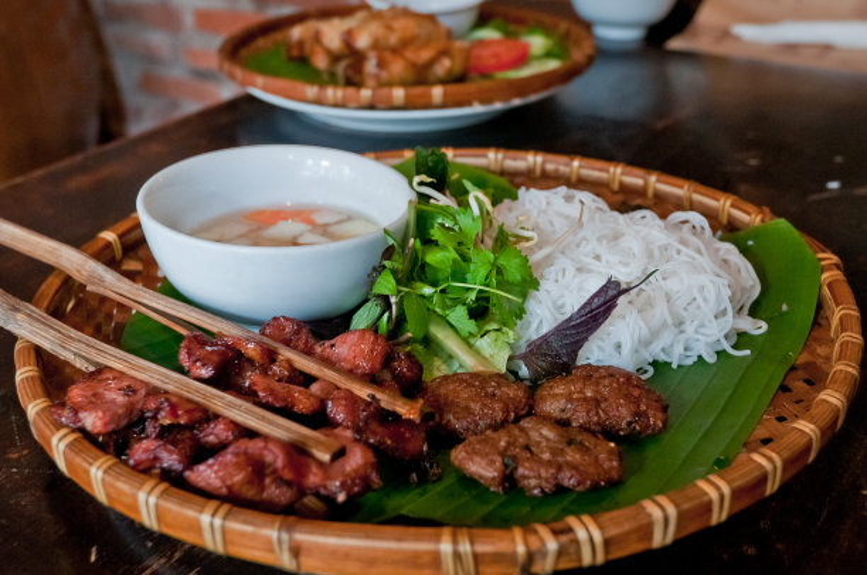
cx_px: 434
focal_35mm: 33
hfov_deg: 57.3
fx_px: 793
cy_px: 288
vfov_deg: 39.8
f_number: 4
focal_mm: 22
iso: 800
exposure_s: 1/20
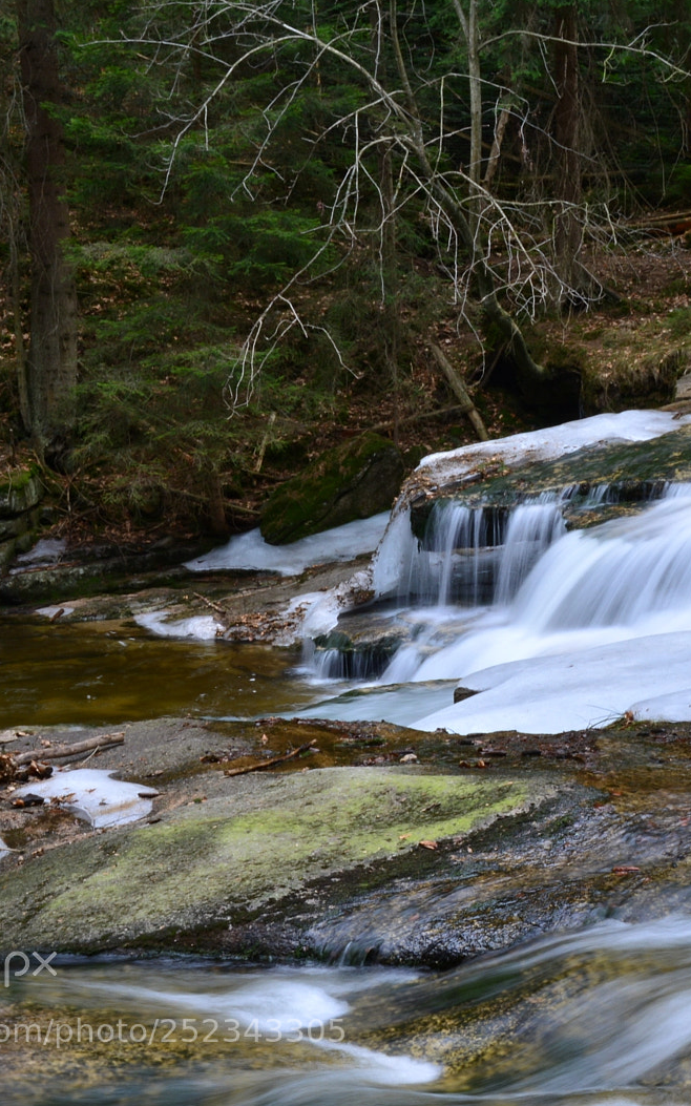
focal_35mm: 79
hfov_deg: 16.3
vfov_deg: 26.1
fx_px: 2381
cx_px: 636
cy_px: 554
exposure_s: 1/3
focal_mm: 34
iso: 100
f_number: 22
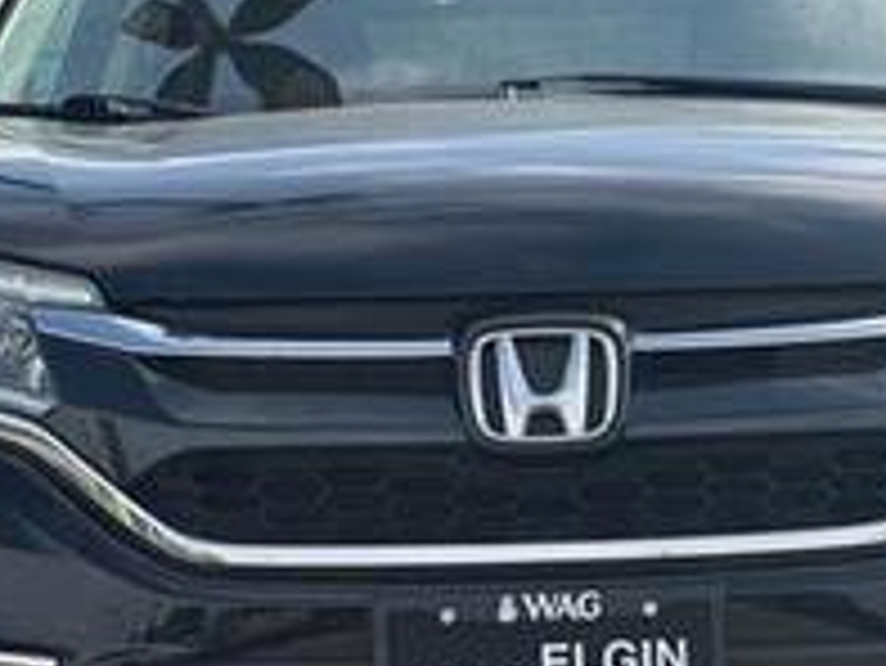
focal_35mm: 123
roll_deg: +0.7
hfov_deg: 15.9
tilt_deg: -4.9
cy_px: 536
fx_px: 3150
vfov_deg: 12.0
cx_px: 643
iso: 100
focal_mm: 6.76
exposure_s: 1/3891
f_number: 1.78
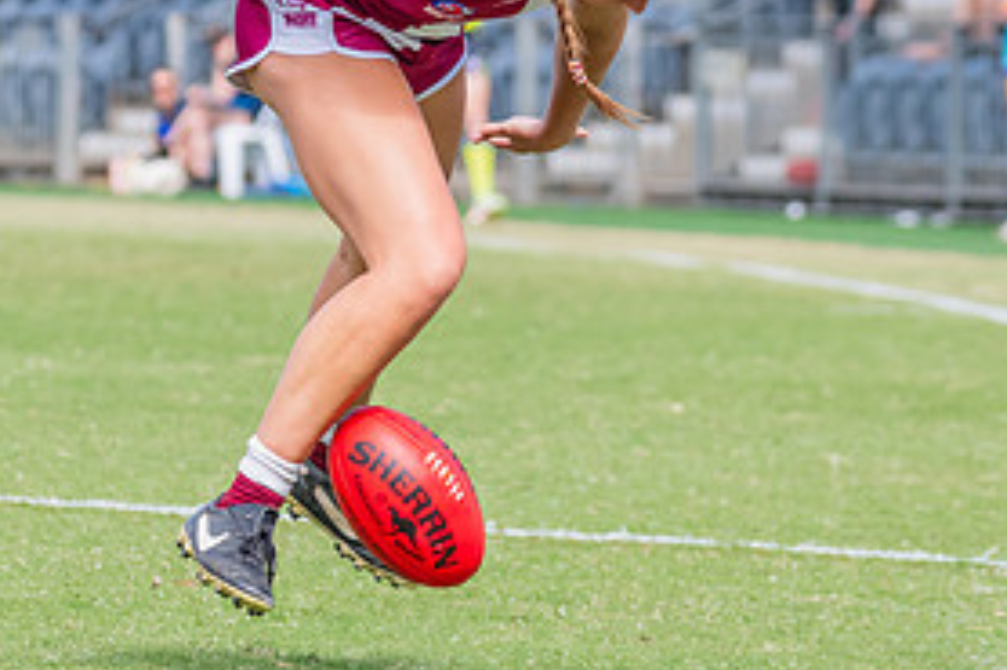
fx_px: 11545
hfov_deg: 5.0
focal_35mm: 413
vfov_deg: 3.3
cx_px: 514
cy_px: 114
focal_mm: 190
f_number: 7.1
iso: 800
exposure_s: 1/1250
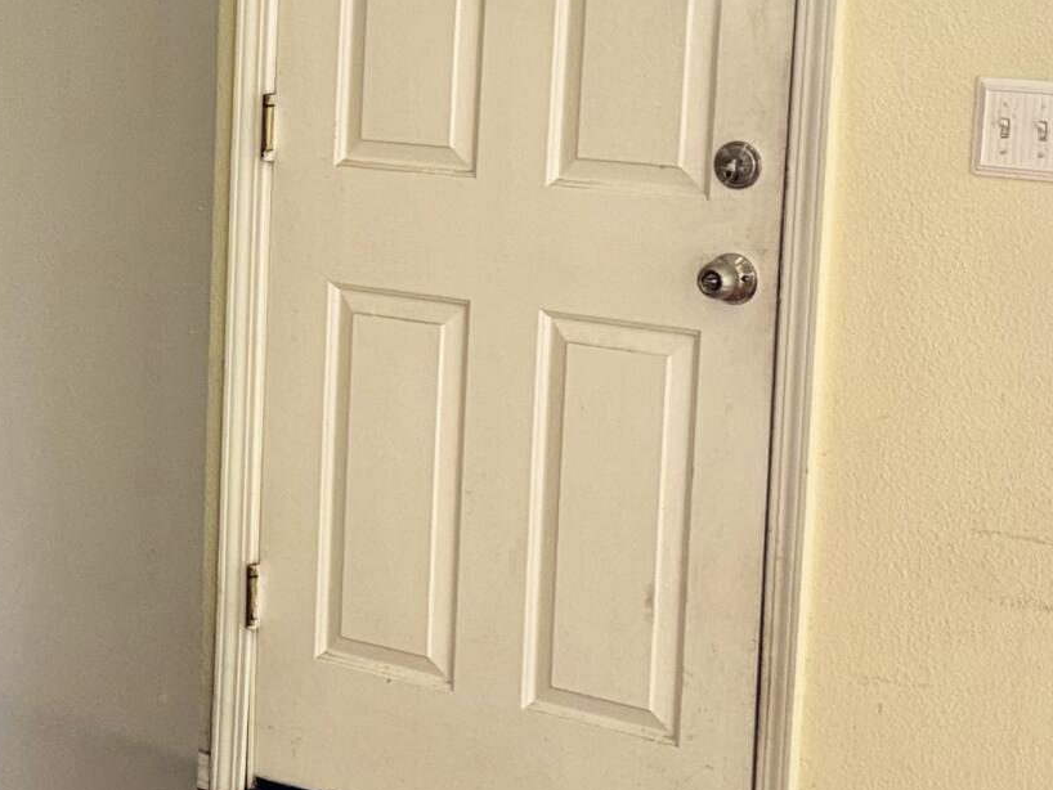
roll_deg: -0.5
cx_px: -85
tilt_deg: -6.9
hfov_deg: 21.2
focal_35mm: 88
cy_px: 228
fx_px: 2678
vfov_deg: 16.7
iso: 64
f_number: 1.78
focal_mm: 6.76
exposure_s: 1/30
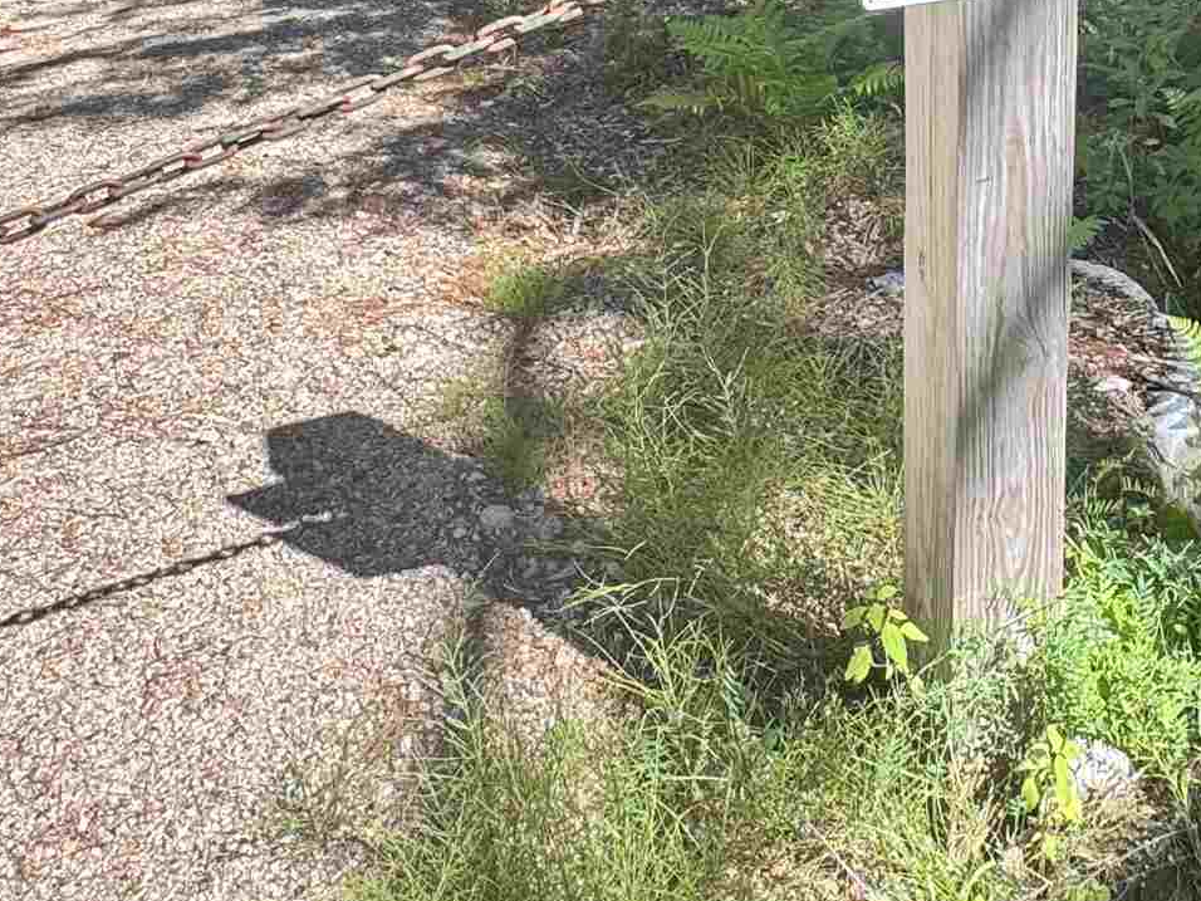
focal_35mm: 45
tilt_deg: -10.4
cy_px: -126
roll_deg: +4.3
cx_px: 946
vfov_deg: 28.7
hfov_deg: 40.5
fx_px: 1561
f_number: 2.2
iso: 40
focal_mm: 2.22
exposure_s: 1/276
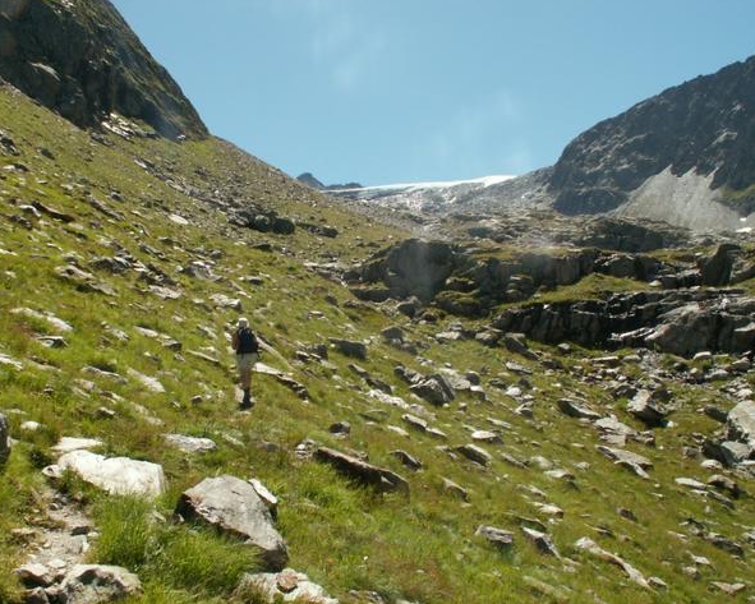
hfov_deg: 49.0
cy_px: 299
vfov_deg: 40.1
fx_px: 827
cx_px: 349
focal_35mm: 37
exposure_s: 1/125
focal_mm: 5.86
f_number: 8
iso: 50
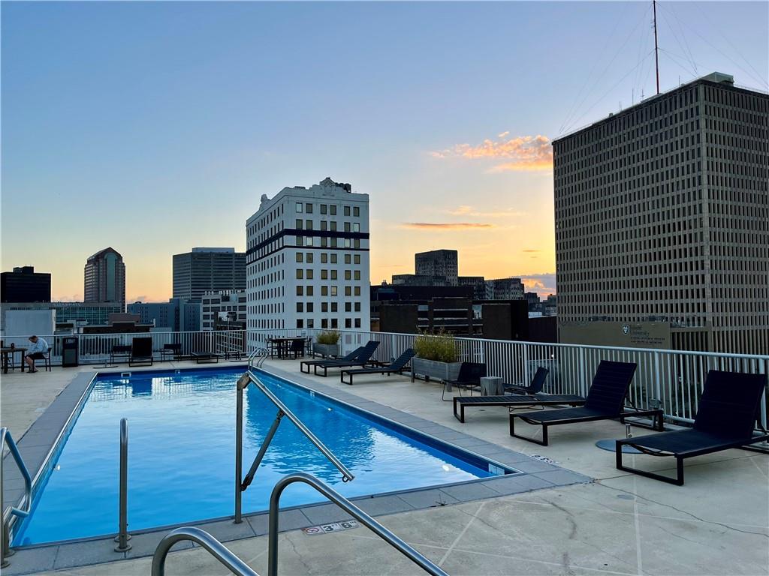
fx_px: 578
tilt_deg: +1.9
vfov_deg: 53.1
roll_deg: +0.5
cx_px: 384
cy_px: 288
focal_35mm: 26
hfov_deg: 67.3
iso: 50
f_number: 1.6
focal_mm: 5.1
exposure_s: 1/913
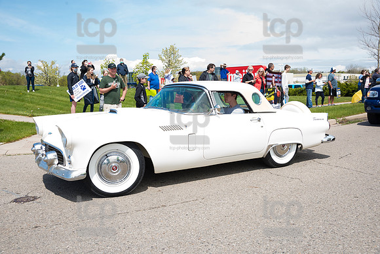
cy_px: 127
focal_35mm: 35
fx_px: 370
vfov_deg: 37.9
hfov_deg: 54.4
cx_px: 190
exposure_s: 1/800
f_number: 7.1
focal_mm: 35
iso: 1000
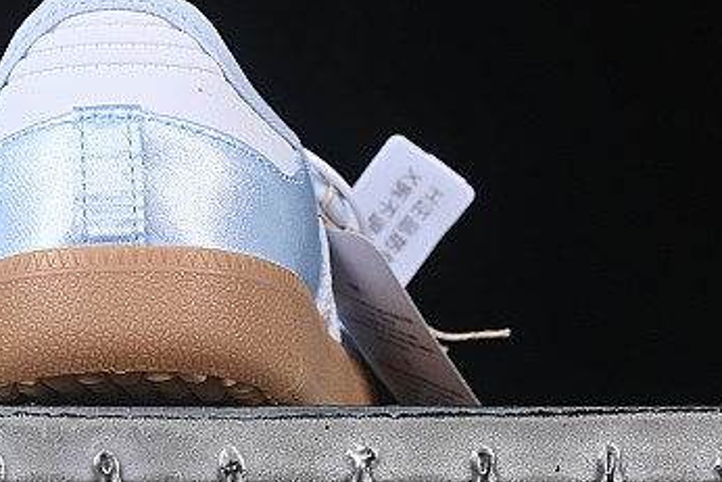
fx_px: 4695
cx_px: 15
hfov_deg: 8.7
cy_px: -56
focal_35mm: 234
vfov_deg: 5.9
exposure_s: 1/80
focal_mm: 50
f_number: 8
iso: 160
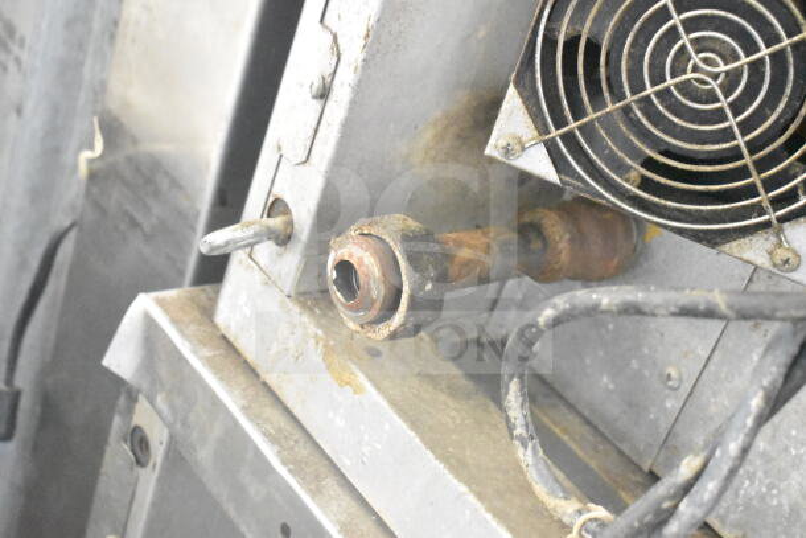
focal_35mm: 60
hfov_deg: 33.4
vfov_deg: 22.6
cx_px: 403
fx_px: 1344
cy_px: 269
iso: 22800
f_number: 4.8
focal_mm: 40
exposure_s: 1/60
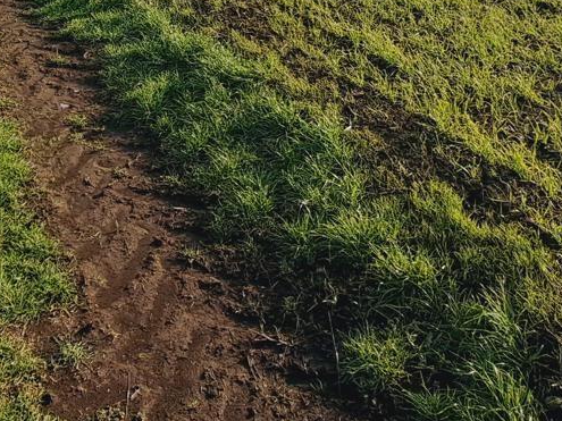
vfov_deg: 28.7
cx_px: 132
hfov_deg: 43.2
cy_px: -113
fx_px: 682
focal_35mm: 42
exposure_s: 1/2481
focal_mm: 1.74
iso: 50
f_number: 2.2
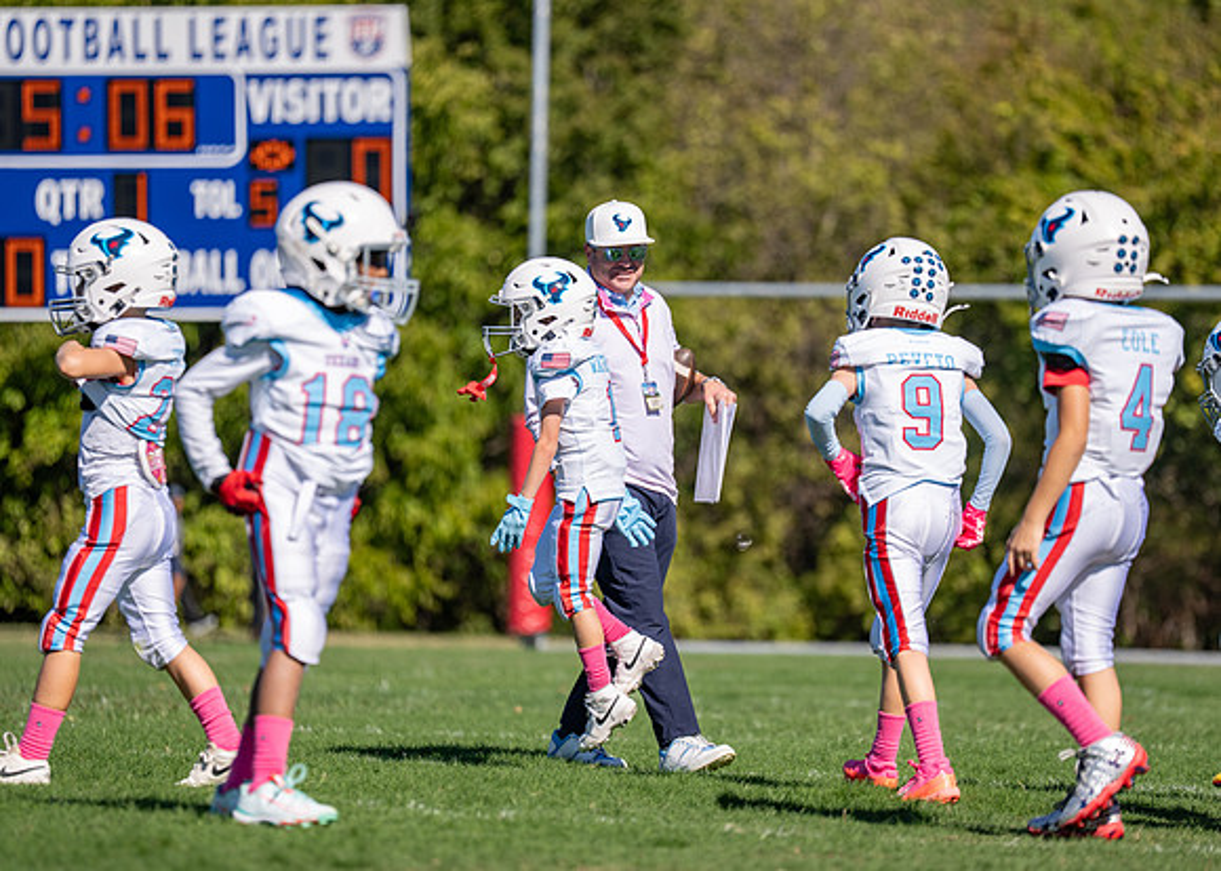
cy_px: 430
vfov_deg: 6.9
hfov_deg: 9.6
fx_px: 7242
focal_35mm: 209
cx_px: 667
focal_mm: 180
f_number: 2.8
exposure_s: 1/2500
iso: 100
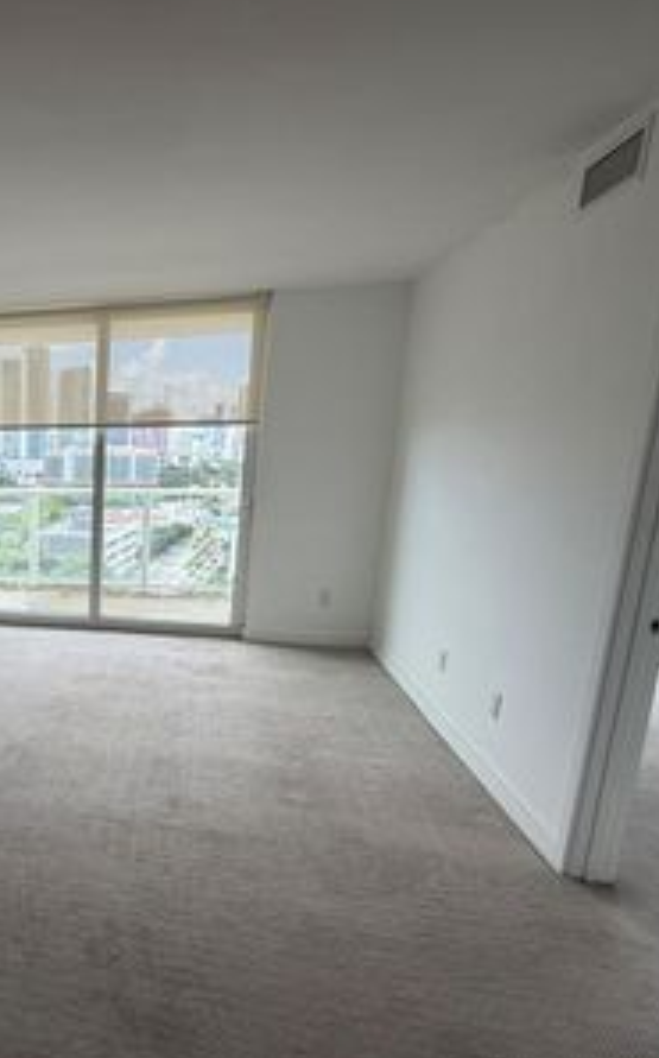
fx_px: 720
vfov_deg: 72.1
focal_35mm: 25
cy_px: 611
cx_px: -28
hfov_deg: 41.4
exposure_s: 1/121
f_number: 2.2
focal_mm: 2.22
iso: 80
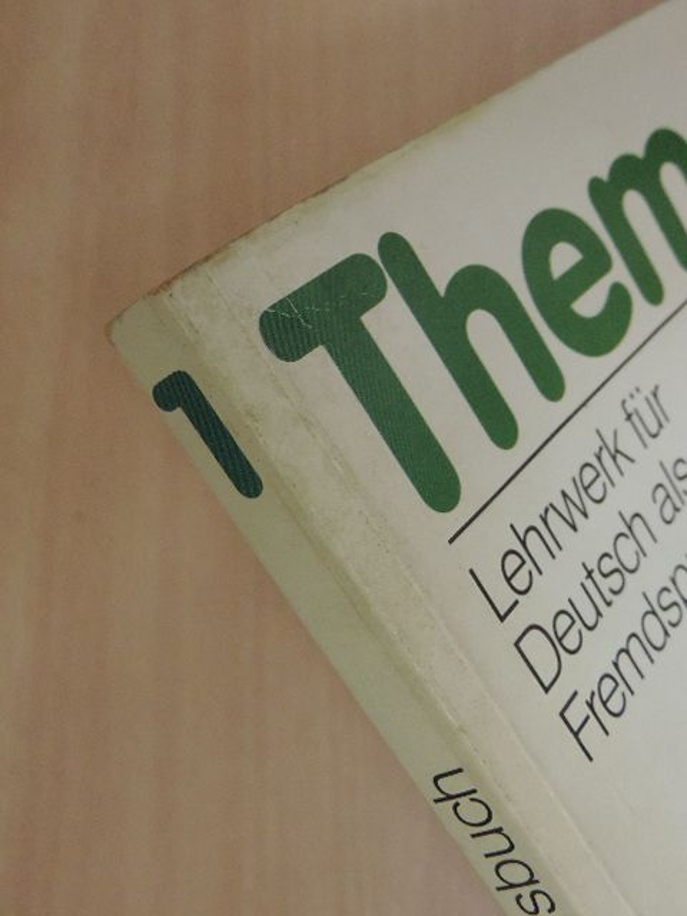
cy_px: 458
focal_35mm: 43
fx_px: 1138
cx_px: 344
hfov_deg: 33.6
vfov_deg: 43.9
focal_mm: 7.6
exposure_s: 1/50
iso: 720
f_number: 3.4
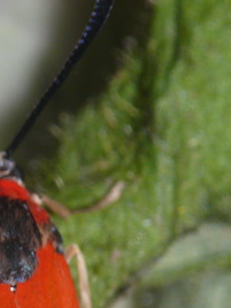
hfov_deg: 1.9
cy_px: 231
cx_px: 24
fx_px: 6807
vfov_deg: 2.6
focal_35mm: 765
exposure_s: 1/125
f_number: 11
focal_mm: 67.8
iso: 200
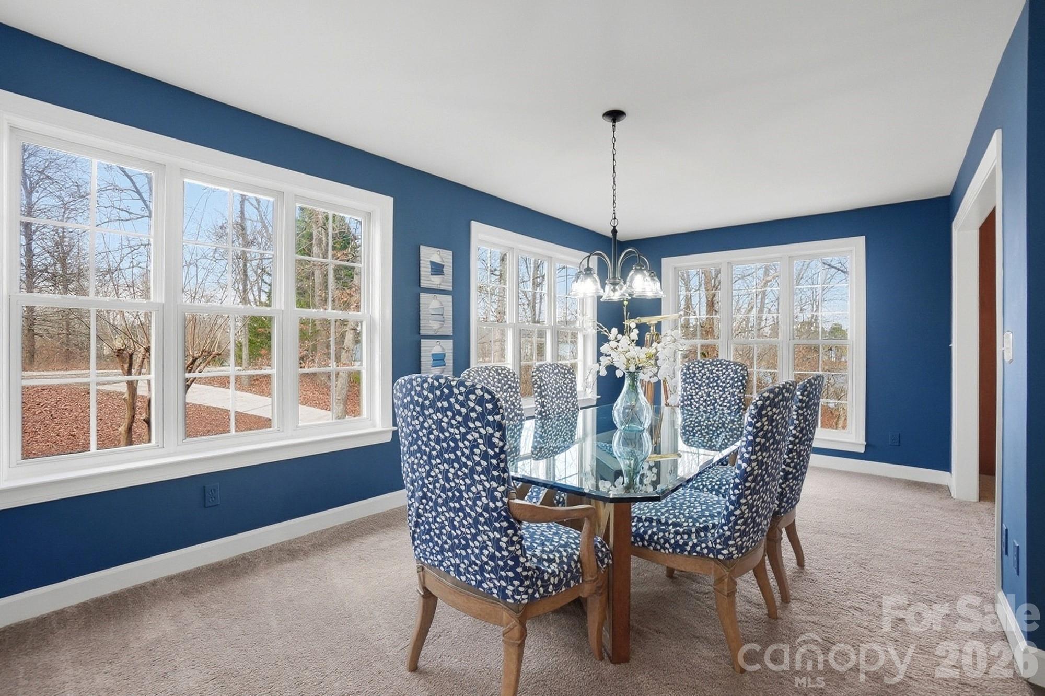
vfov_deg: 77.3
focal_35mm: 15
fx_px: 435
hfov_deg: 100.4
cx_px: 522
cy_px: 348
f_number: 8
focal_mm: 10
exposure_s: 1/160
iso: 100
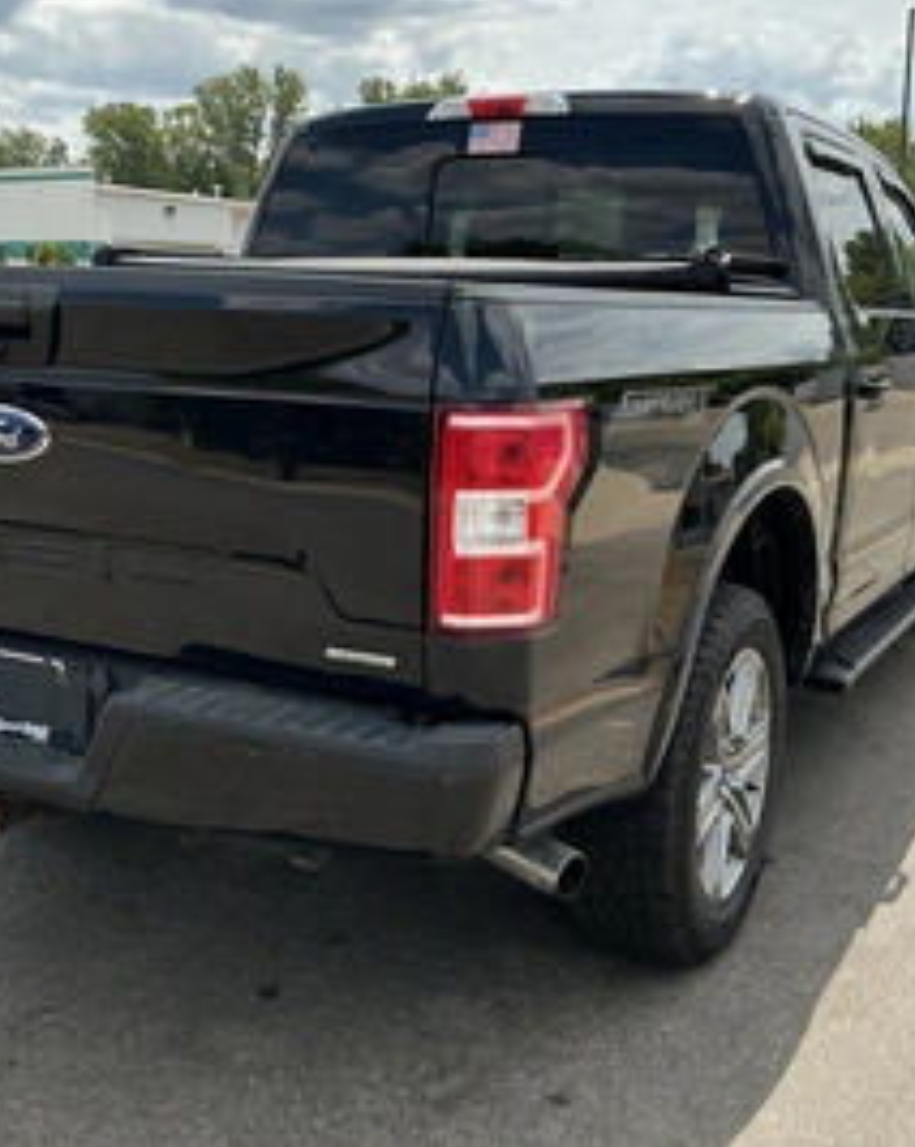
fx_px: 1390
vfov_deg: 44.8
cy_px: 507
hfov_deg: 36.3
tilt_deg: -5.9
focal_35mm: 41
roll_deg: -0.4
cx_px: 352
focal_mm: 3
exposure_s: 1/1626
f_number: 1.8
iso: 25
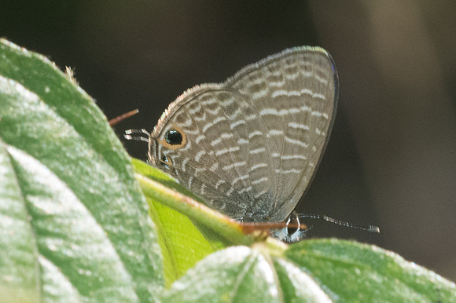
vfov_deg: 2.0
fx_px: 8864
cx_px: 264
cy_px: 232
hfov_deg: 2.9
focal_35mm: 700
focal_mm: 150
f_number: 14
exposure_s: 1/250
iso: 1000
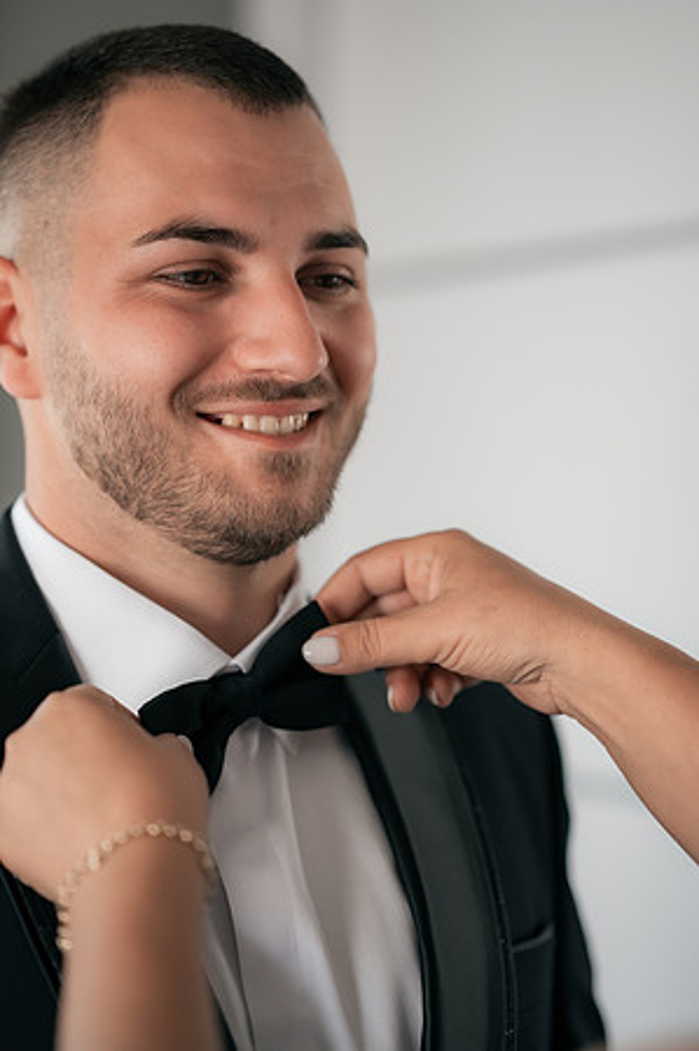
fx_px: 2481
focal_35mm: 85
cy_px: 526
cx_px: 350
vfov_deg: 23.9
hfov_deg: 16.0
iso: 800
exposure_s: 1/250
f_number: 2
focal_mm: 85
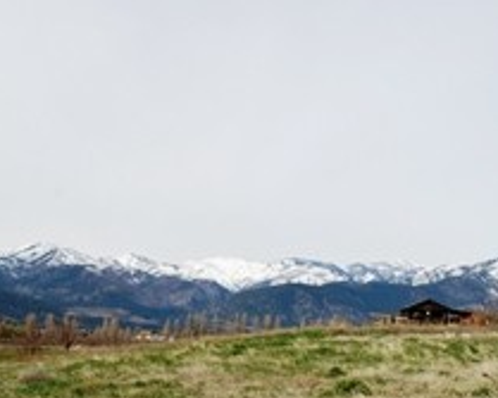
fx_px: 796
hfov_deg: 34.7
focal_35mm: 54
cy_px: 279
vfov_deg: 27.8
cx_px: 264
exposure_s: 1/250
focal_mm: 20
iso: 140
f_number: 10
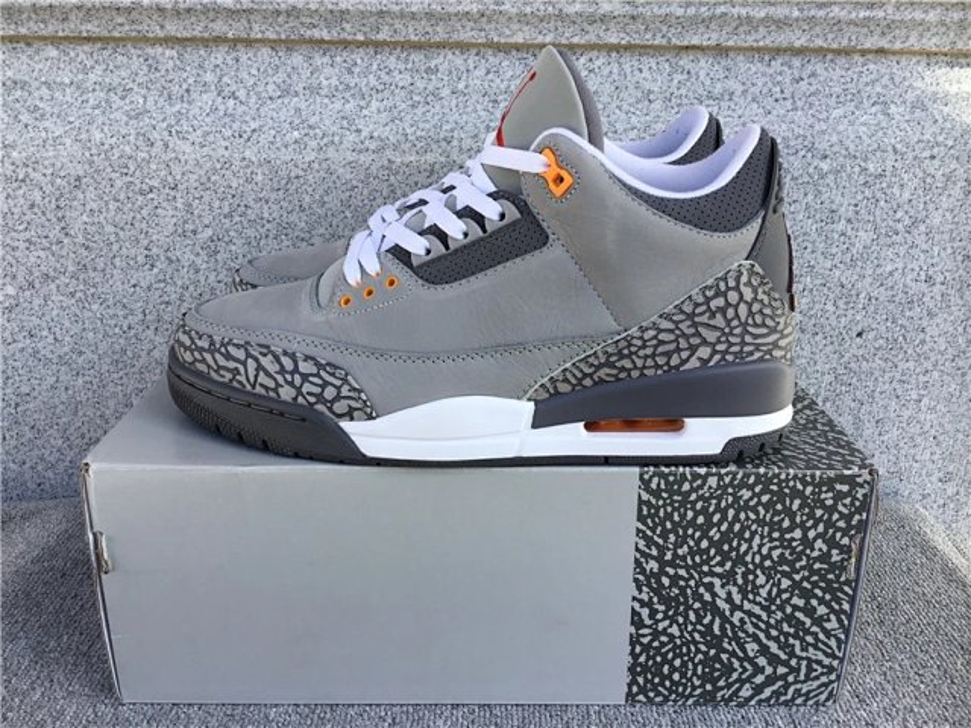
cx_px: 486
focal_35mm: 31
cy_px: 364
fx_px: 870
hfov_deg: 58.4
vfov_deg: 45.4
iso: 25
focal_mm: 3.3
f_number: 2.4
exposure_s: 1/286
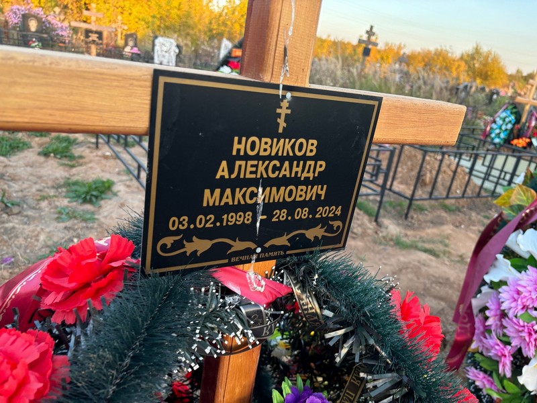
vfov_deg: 53.1
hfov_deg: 67.3
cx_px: 268
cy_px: 202
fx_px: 403
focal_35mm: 26
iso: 64
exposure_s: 1/121
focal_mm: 5.96
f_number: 1.6
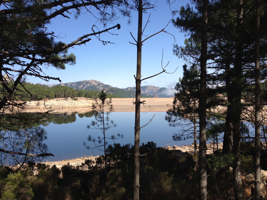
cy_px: 100
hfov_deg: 52.6
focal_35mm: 35
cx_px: 134
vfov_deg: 40.7
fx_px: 270
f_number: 2.4
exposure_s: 1/1381
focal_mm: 4.28
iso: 64
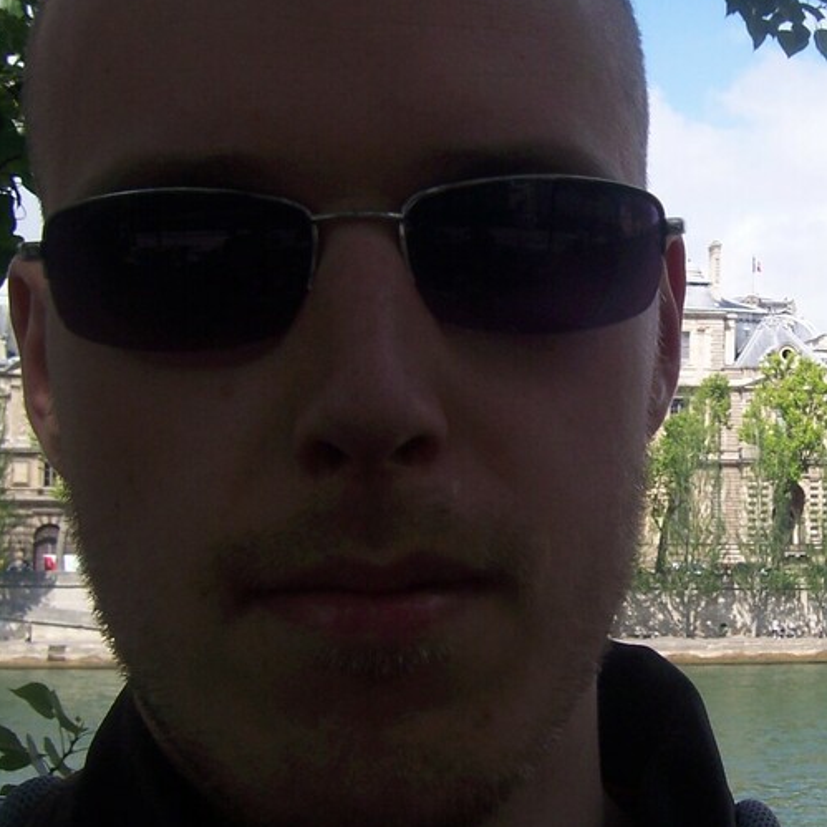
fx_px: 1838
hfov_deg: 24.7
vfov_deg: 25.4
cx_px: 720
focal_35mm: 68
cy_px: 398
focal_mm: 6.2
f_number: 4.5
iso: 80
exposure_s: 1/400
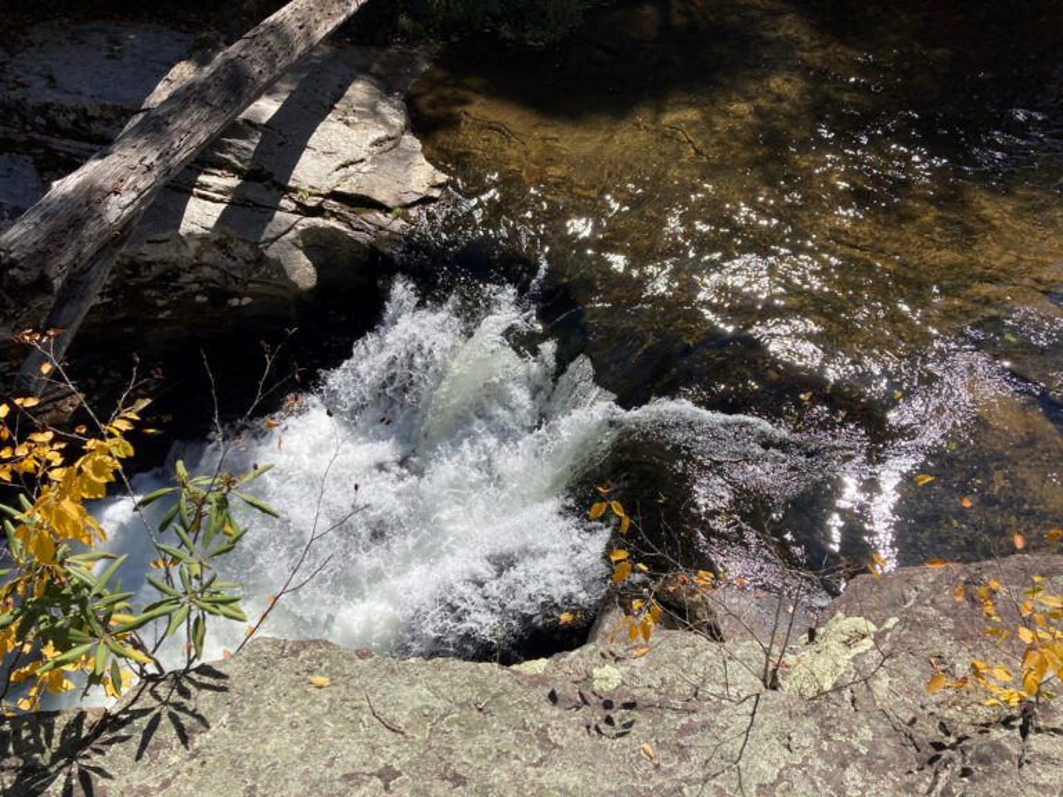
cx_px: 532
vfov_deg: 49.7
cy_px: 398
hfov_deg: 63.4
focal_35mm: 28
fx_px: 860
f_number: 1.8
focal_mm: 3.99
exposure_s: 1/1799
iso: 20
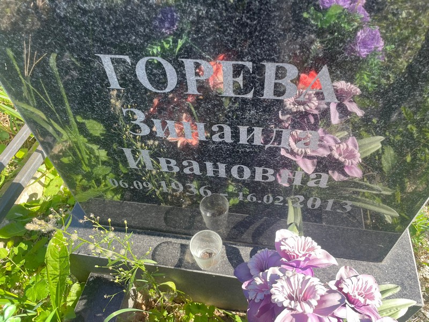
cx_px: 214
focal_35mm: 26
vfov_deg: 53.1
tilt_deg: -45.5
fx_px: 322
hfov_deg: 67.3
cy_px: 161
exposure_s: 1/373
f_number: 1.6
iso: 32
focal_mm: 4.2
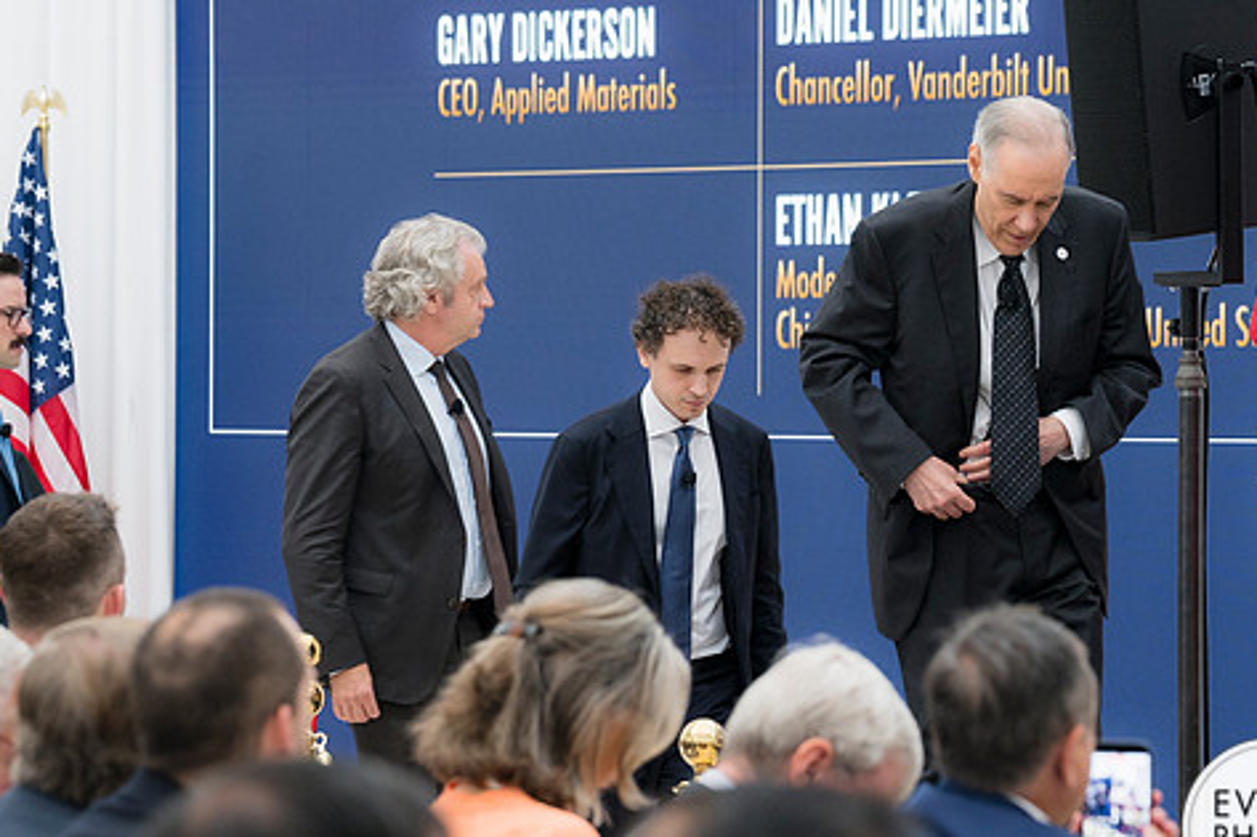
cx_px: 680
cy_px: 492
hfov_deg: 11.1
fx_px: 6457
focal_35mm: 185
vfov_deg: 7.4
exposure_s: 1/160
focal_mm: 101
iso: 450
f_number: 4
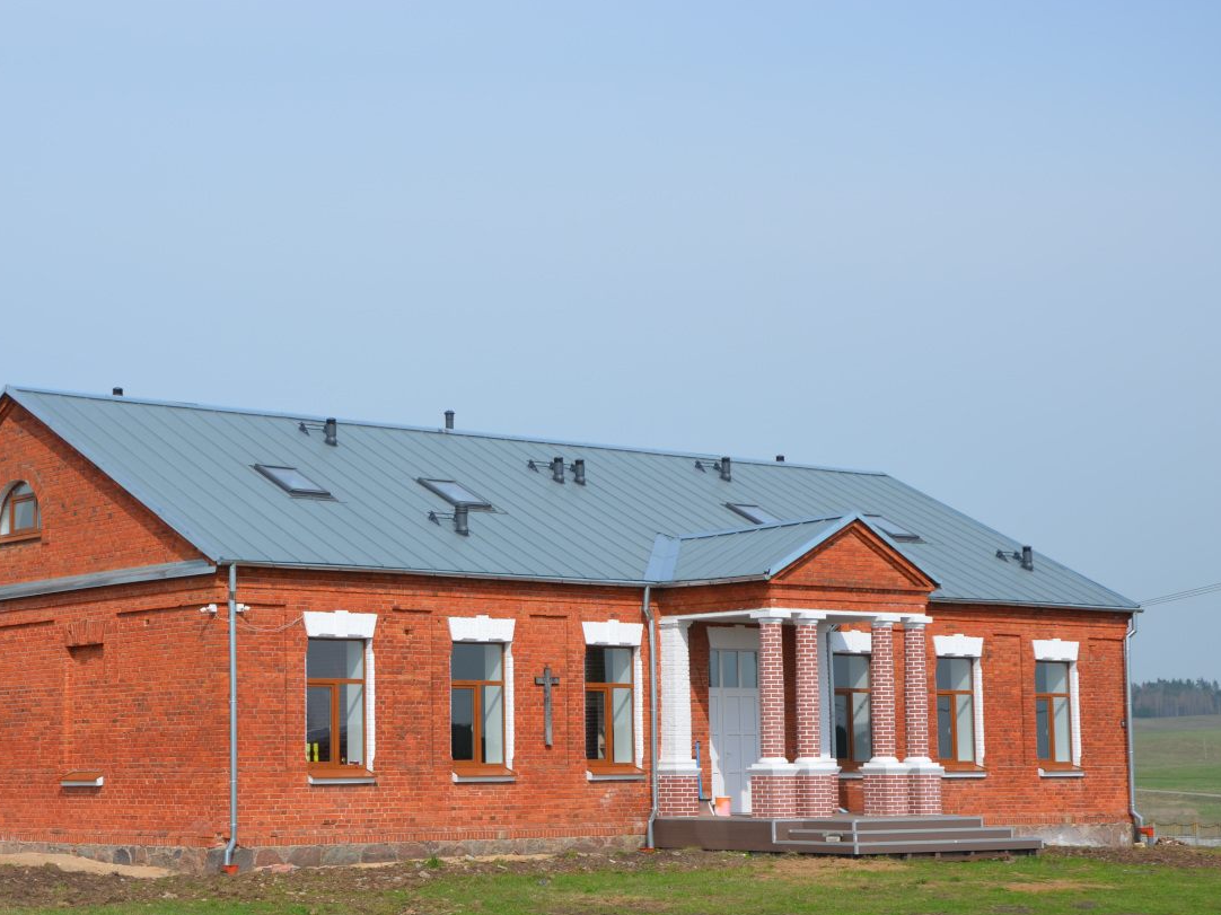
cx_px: 436
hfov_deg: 28.4
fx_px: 2398
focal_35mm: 68
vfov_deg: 21.6
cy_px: 556
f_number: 8
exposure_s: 1/250
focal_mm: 34
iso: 100
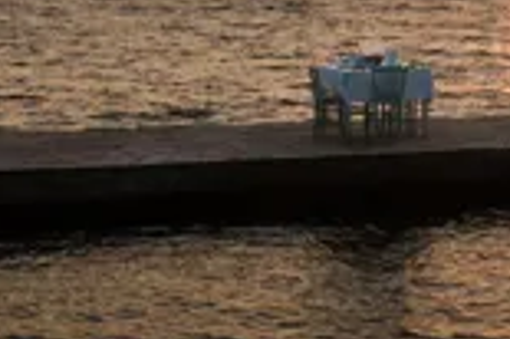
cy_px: 46
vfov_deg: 11.3
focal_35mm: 120
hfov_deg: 16.5
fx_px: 1698
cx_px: 576
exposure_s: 1/50
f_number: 11
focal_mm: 31
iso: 200
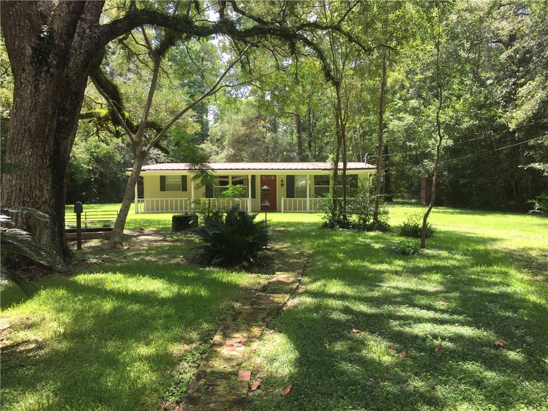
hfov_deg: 61.7
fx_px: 459
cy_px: 206
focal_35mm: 29
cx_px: 274
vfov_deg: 48.2
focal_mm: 4.15
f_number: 2.2
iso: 32
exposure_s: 1/327
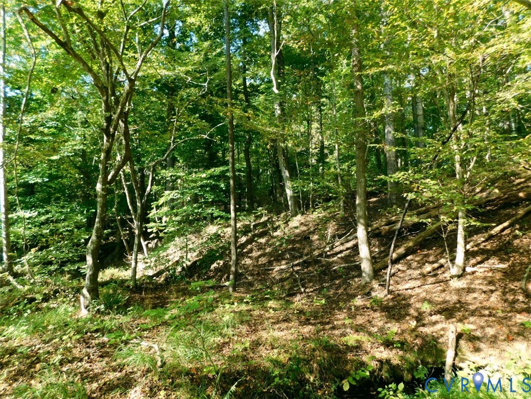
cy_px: 200
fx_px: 353
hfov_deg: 73.9
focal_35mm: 23
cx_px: 266
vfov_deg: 58.9
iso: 125
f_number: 3
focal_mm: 4
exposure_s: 1/160
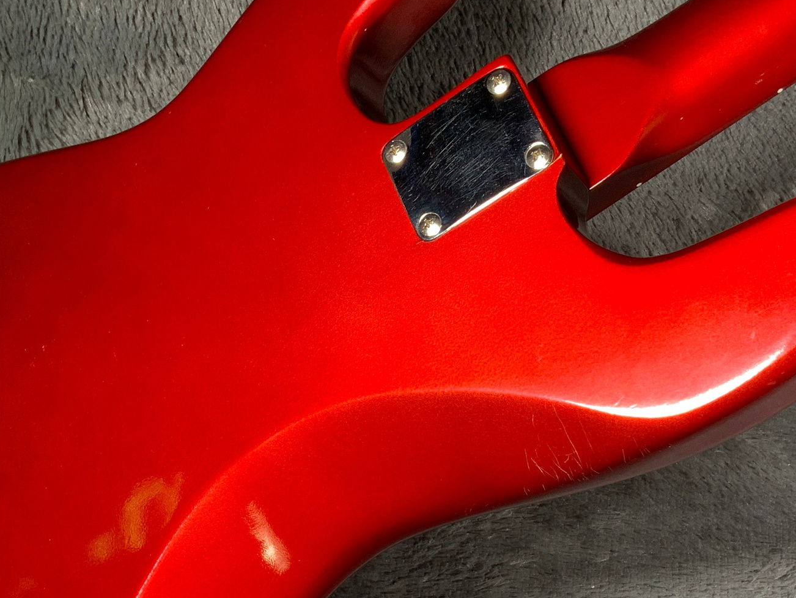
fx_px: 1311
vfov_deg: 25.6
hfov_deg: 33.8
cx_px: 386
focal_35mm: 57
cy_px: 383
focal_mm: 3
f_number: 1.8
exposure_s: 1/104
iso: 64
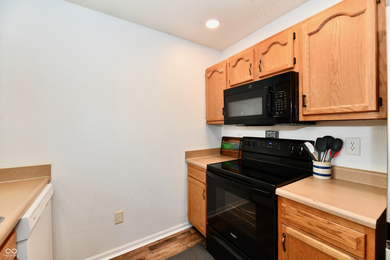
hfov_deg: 104.3
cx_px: 195
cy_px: 130
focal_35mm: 14
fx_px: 152
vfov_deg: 81.2
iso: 640
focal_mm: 14
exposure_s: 1/60
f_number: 6.3
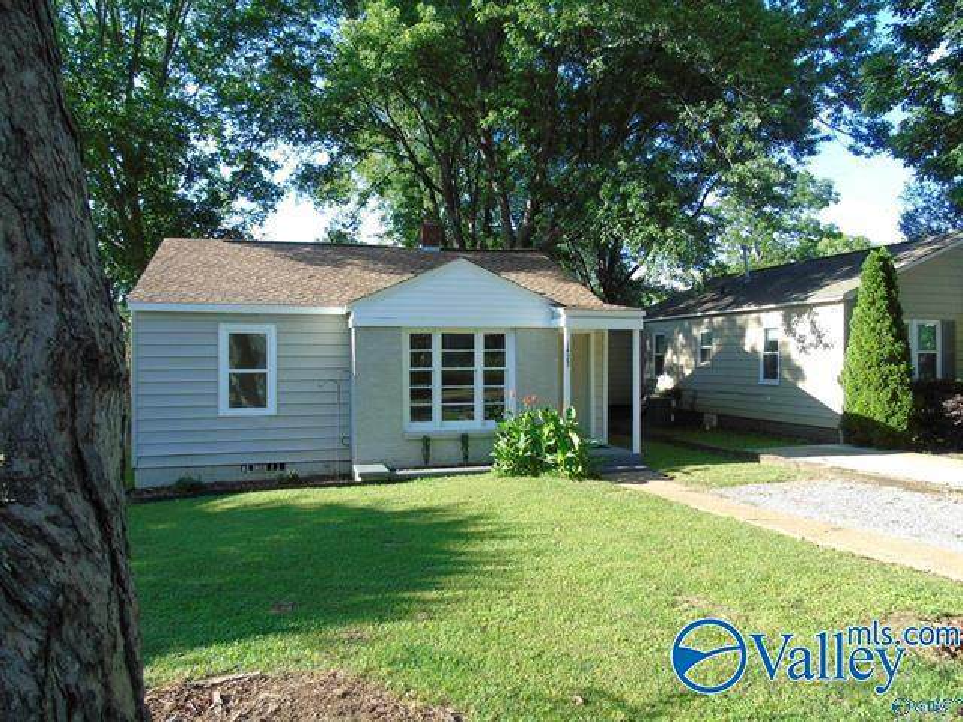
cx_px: 482
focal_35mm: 25
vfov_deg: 54.9
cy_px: 361
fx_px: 695
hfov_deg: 69.4
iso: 80
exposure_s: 1/200
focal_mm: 4.4
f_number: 3.4
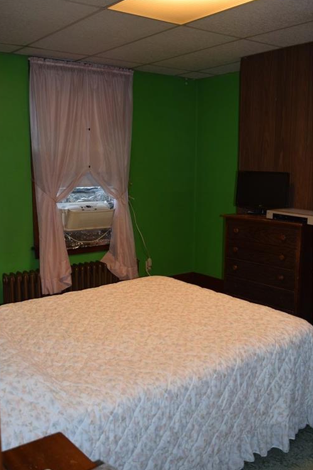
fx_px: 483
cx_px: 153
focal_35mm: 37
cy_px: 232
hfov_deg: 35.9
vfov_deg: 51.9
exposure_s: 1/100
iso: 800
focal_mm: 24
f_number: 5
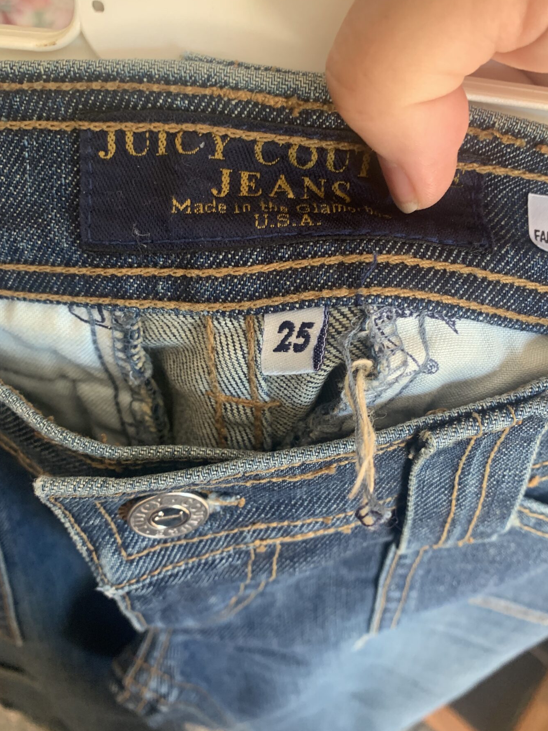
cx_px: 312
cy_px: 357
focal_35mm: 30
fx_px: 633
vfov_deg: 60.0
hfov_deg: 46.7
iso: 125
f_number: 1.8
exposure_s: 1/60
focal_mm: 4.25
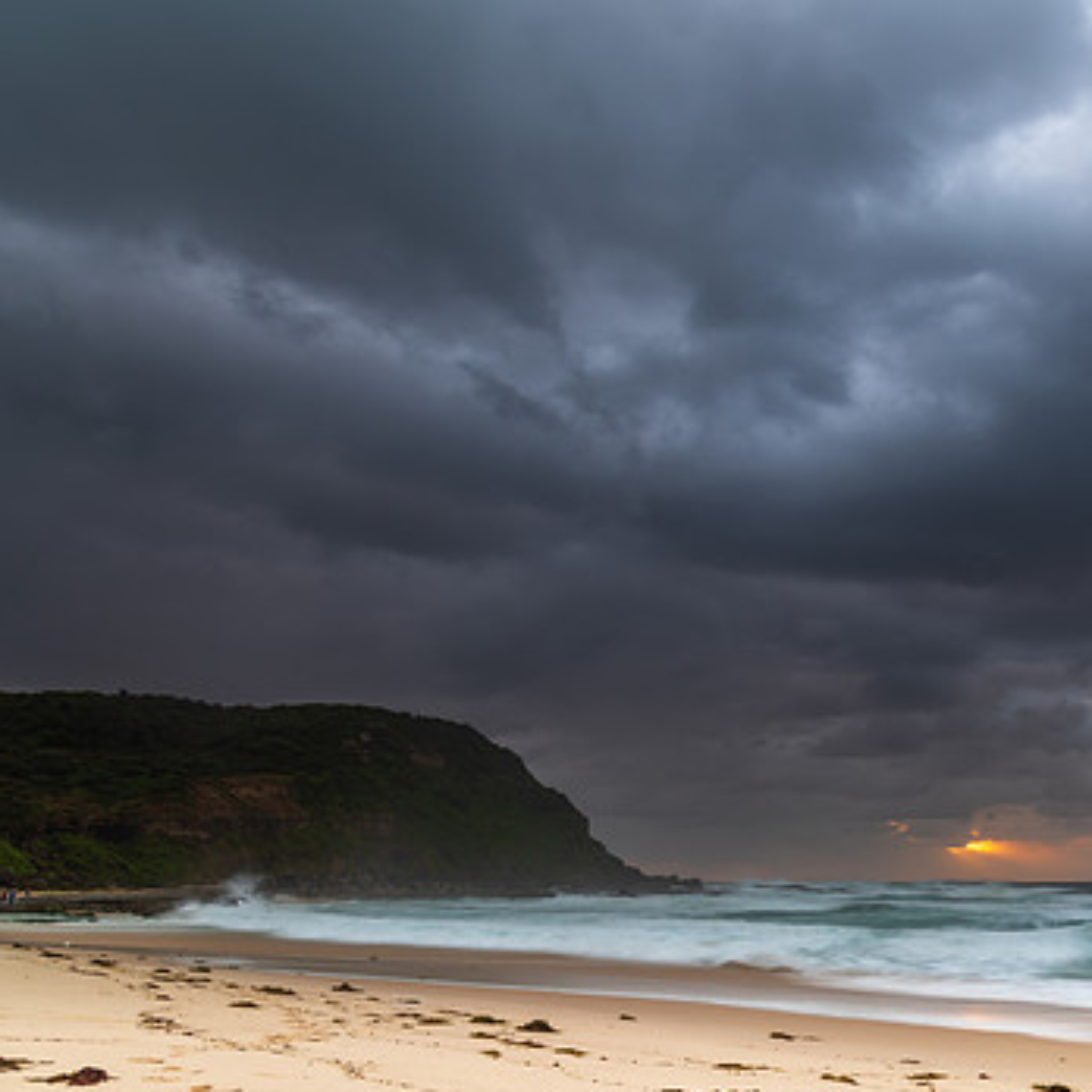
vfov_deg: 47.2
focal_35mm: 35
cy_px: 582
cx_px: 846
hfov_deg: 45.2
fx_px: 1249
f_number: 9
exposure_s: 1.3
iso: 100
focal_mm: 24
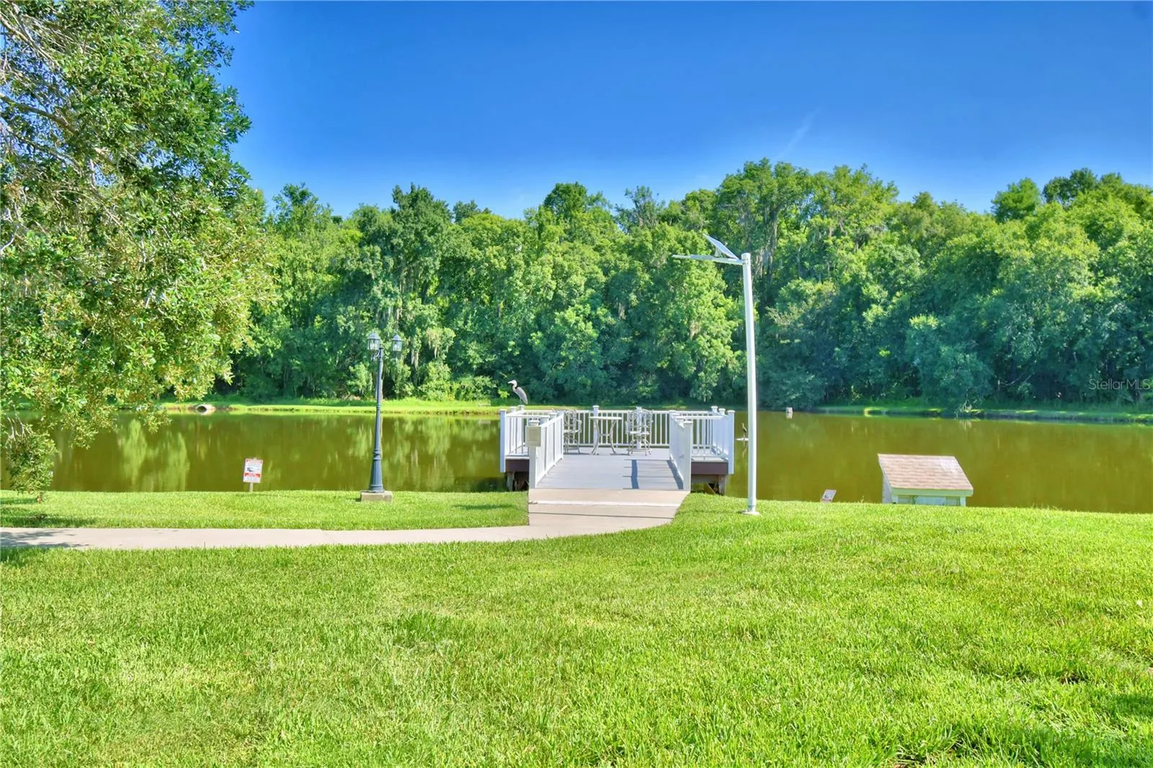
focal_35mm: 30
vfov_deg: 43.6
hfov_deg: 61.9
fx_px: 961
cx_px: 576
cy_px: 384
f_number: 5.6
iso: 100
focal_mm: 20
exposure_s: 1/500
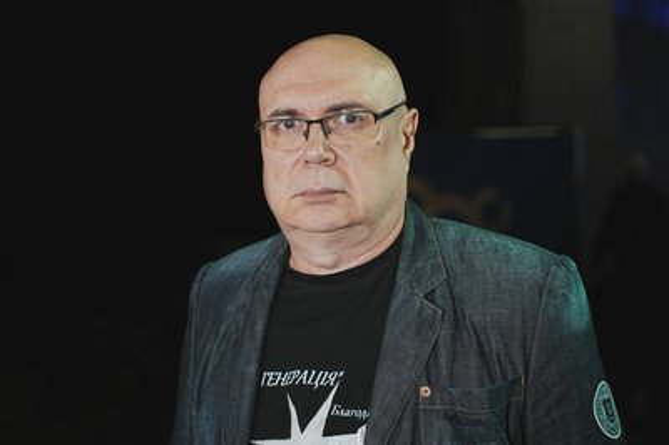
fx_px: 1133
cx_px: 334
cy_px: 222
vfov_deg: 22.2
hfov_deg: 32.9
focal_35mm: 61
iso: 800
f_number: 3.5
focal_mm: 61
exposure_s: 1/320
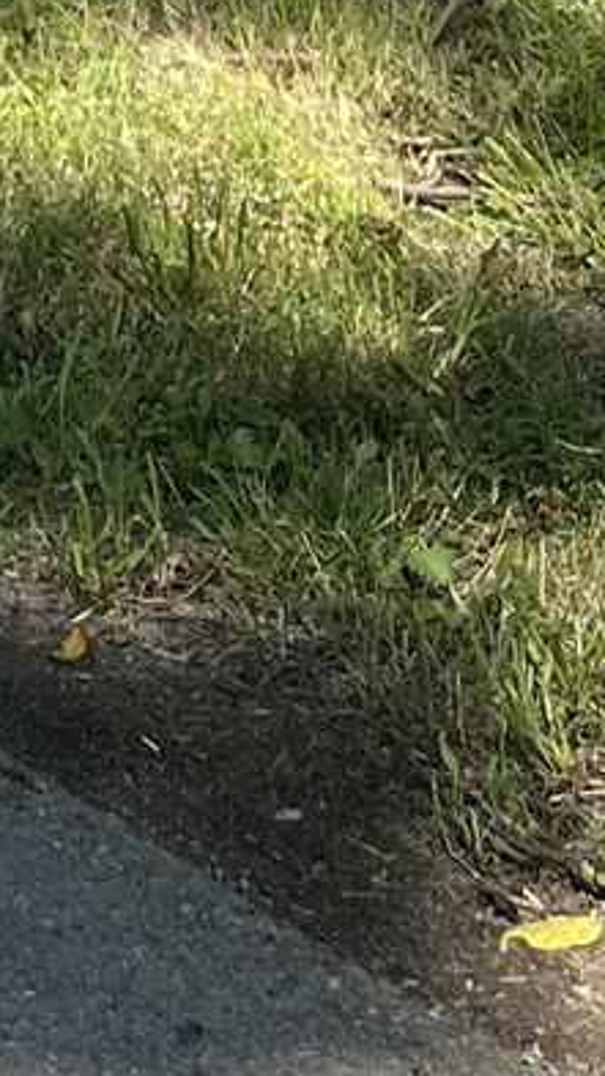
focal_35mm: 166
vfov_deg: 11.3
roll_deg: -1.3
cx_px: -162
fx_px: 4735
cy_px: -1265
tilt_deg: -1.4
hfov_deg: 7.2
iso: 50
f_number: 1.6
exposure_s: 1/1046
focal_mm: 5.1
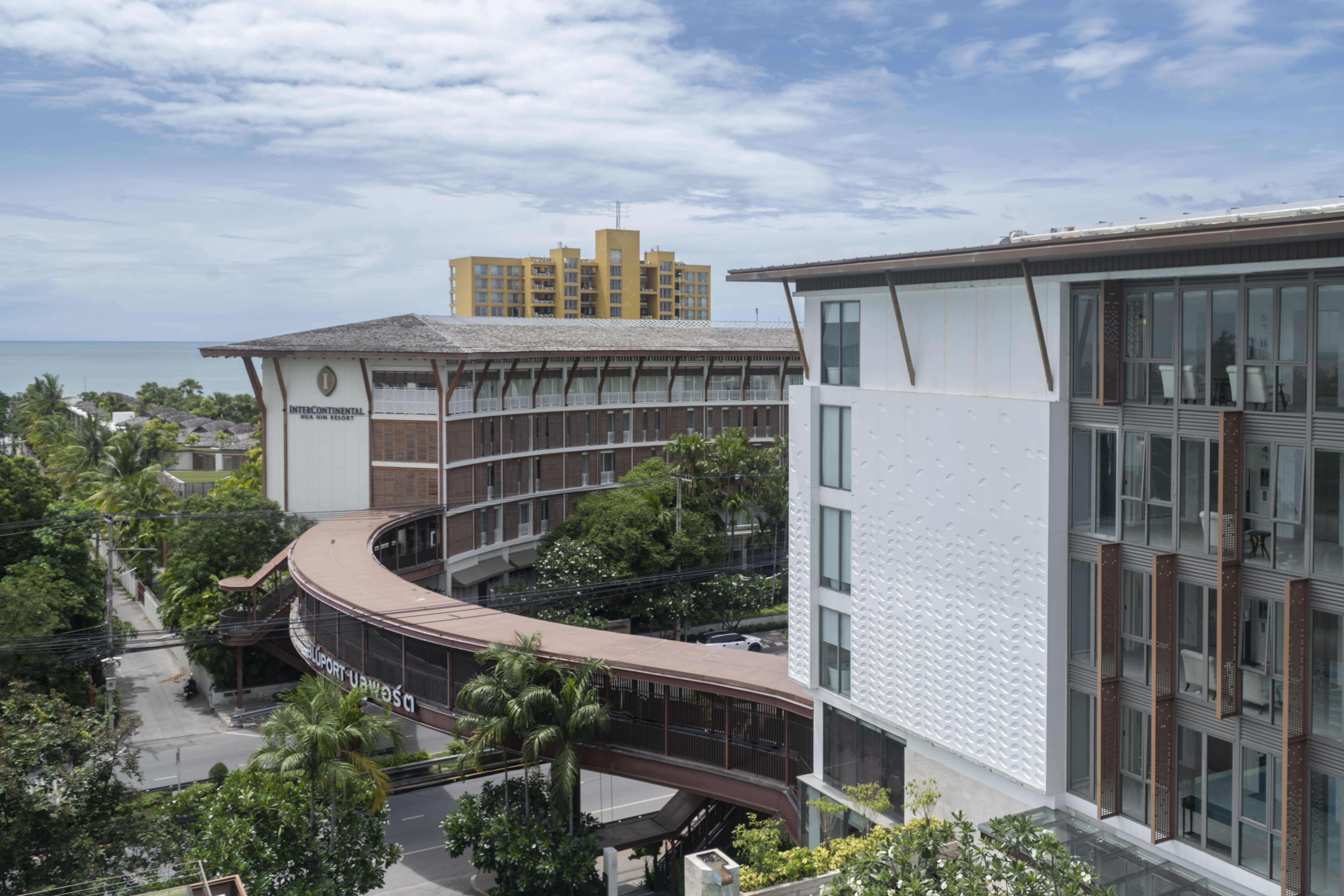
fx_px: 1120
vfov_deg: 43.6
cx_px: 672
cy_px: 448
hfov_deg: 61.9
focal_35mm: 30
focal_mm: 30
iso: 200
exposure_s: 1/400
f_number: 8
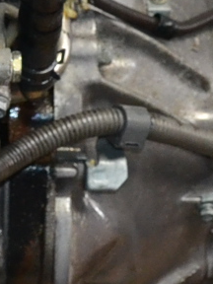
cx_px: -88
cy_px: 25
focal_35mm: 222
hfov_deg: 6.6
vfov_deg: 8.9
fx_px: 1821
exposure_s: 1/60
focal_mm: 18
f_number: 3.5
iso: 800
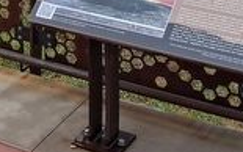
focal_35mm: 148
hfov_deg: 13.8
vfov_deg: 8.4
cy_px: -157
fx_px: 980
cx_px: -30
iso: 25
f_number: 1.8
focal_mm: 4
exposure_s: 1/208
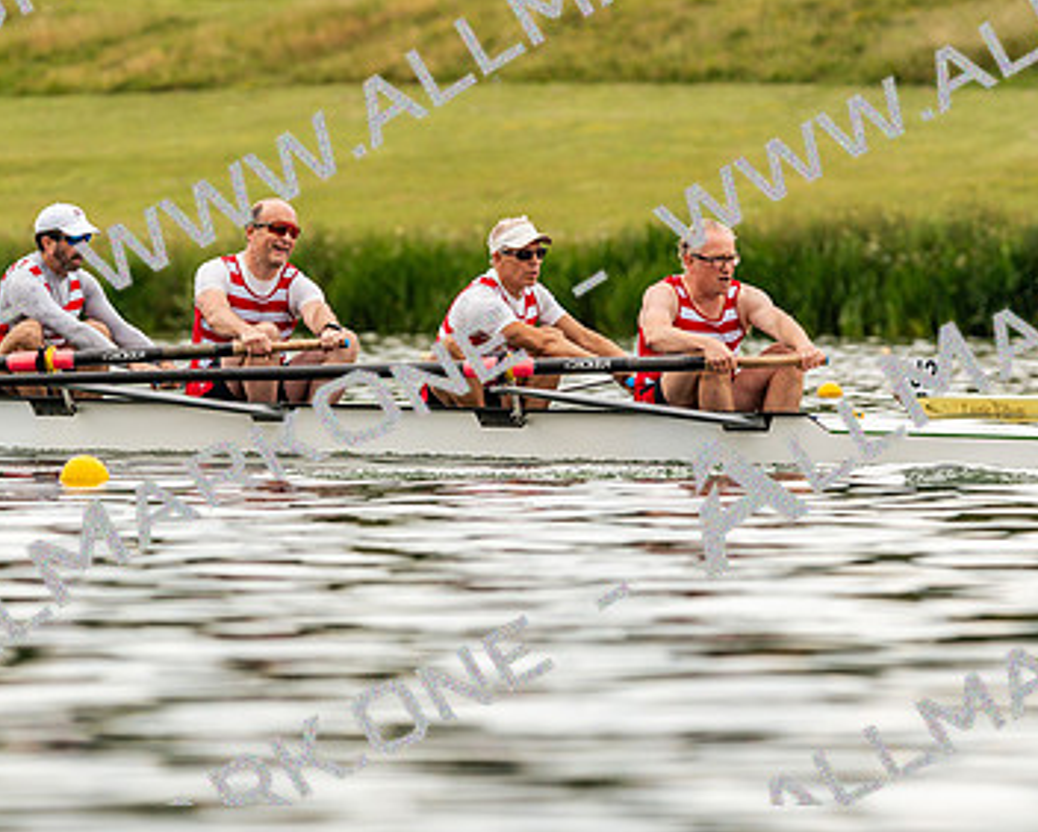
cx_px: 439
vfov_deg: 3.2
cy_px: 299
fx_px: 14969
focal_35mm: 487
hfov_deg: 4.0
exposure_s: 1/2000
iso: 400
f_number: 6.3
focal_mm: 315
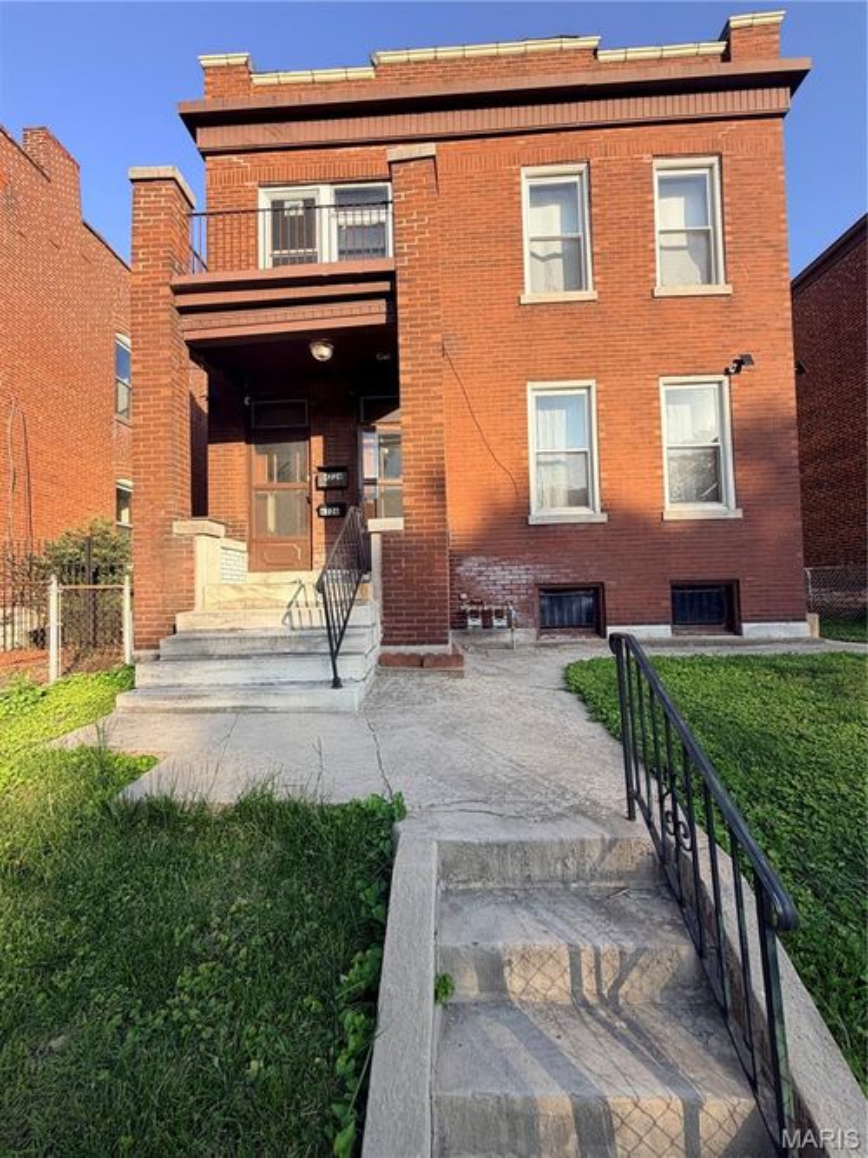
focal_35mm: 14
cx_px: 434
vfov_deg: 102.1
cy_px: 579
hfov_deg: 85.7
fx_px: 468
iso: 50
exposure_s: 1/502
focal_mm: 2.22
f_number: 2.2
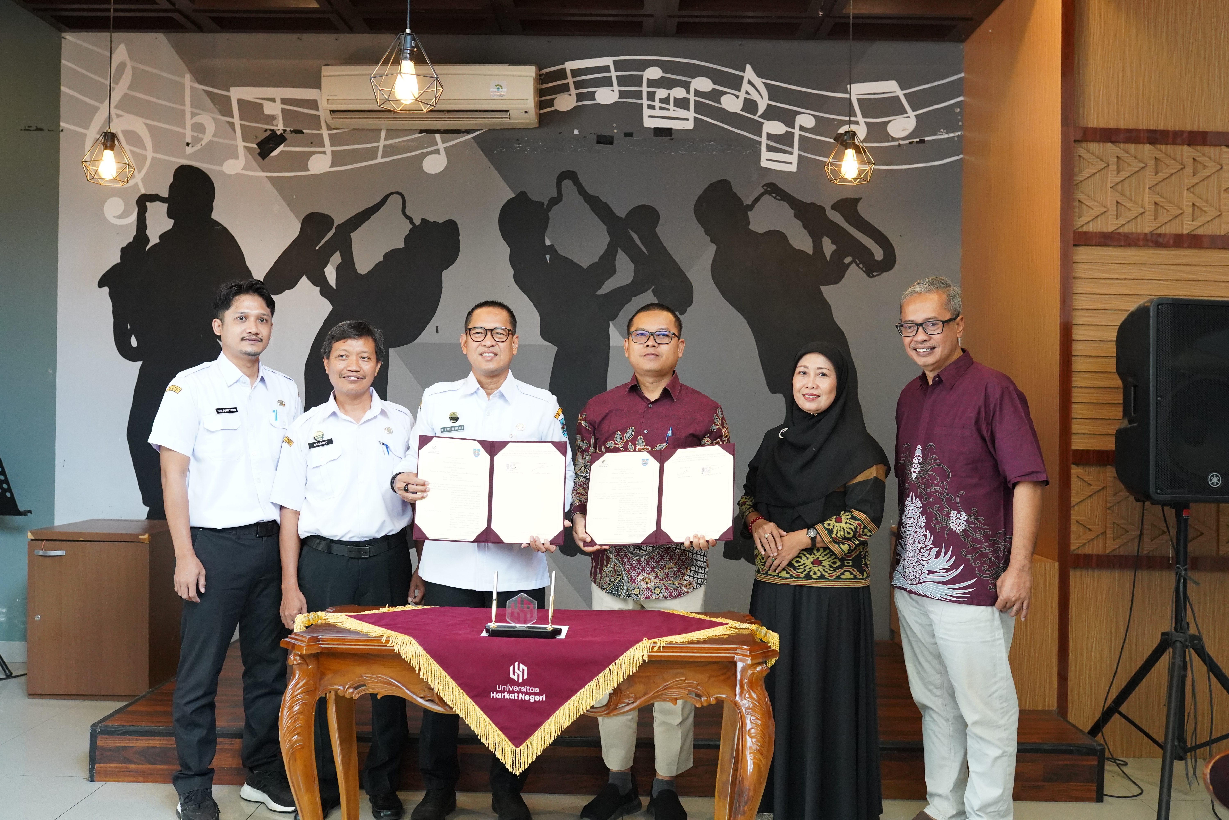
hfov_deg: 54.4
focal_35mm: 35
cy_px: 410
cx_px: 614
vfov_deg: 37.9
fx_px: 1195
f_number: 4
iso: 6400
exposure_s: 1/100
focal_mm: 35
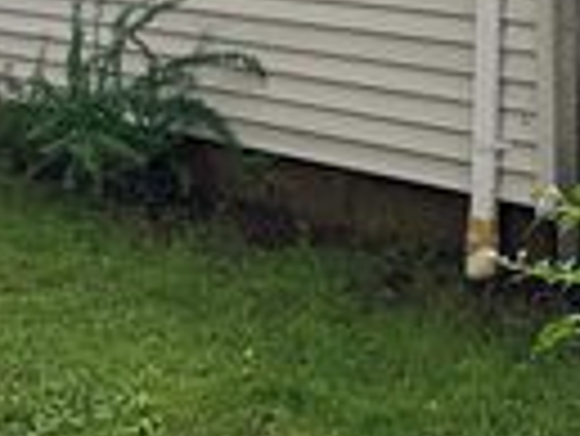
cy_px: -303
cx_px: 360
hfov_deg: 21.0
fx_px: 1560
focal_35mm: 93
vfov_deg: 14.4
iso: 200
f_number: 1.78
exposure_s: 1/61
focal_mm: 6.76
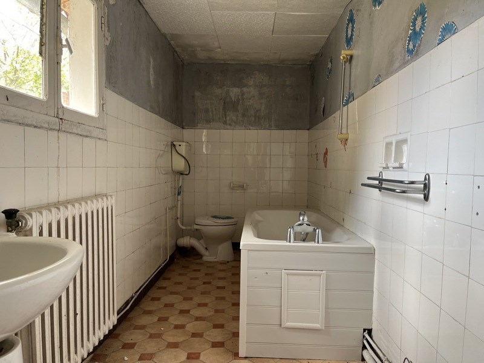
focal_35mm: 26
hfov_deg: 67.3
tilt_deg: -2.3
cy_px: 182
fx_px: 364
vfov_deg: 53.1
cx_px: 242
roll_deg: -0.9
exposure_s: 1/121
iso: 80
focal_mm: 5.1
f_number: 1.6
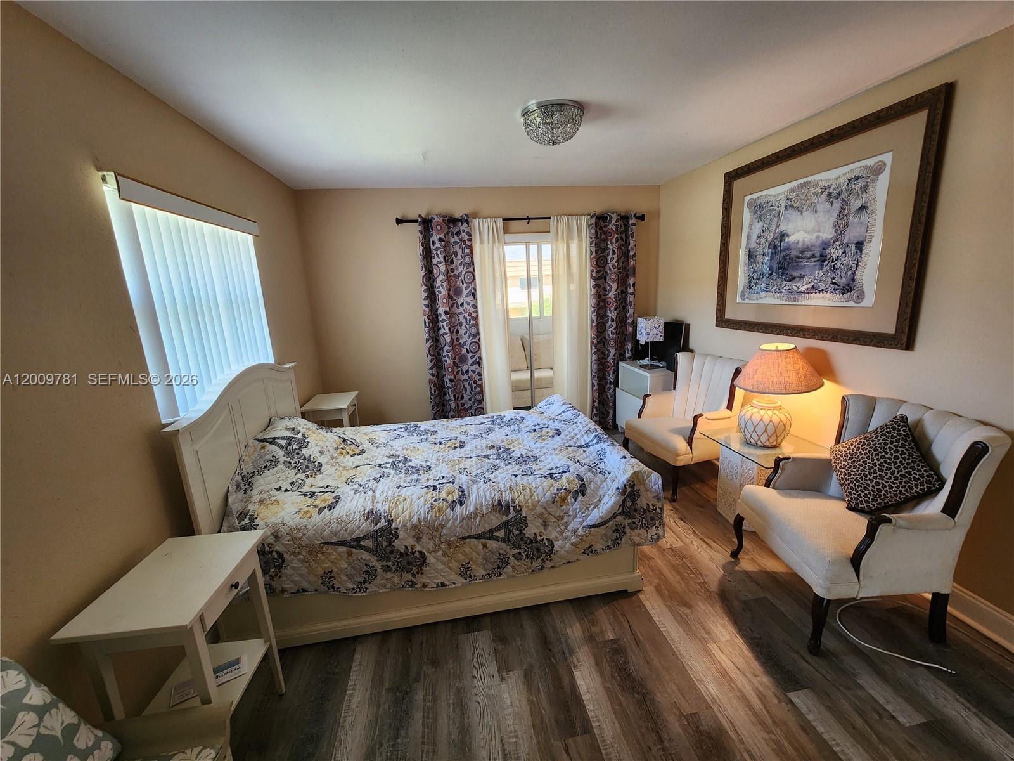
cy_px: 380
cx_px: 507
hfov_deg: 106.2
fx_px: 381
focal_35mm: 13
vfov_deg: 89.9
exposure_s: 1/60
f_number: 2.2
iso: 200
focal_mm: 2.2
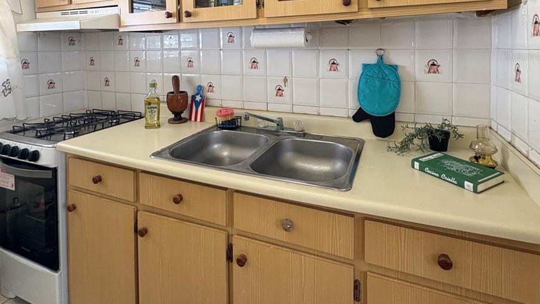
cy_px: 56
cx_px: 270
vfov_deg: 50.0
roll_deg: +0.7
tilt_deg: -2.4
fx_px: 301
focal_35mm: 21
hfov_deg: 83.9
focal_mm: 2.22
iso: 320
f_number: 2.2
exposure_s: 1/60
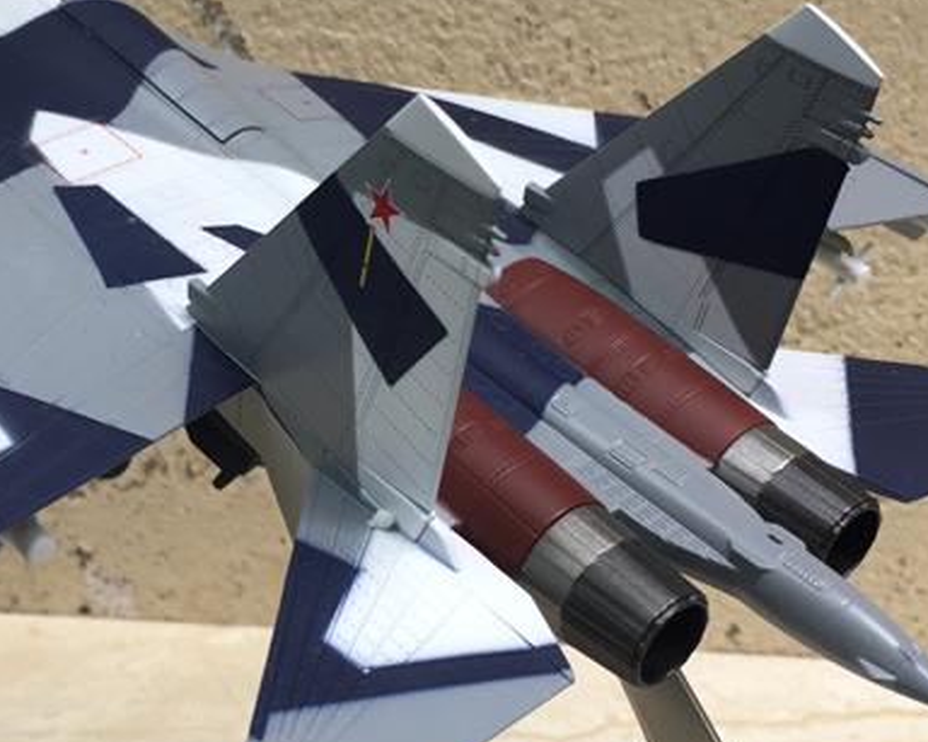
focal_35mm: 59
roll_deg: -0.7
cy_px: 459
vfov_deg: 25.7
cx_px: 338
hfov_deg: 31.8
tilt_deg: -25.1
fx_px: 1620
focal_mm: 4.15
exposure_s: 1/50
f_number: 2.2
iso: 32
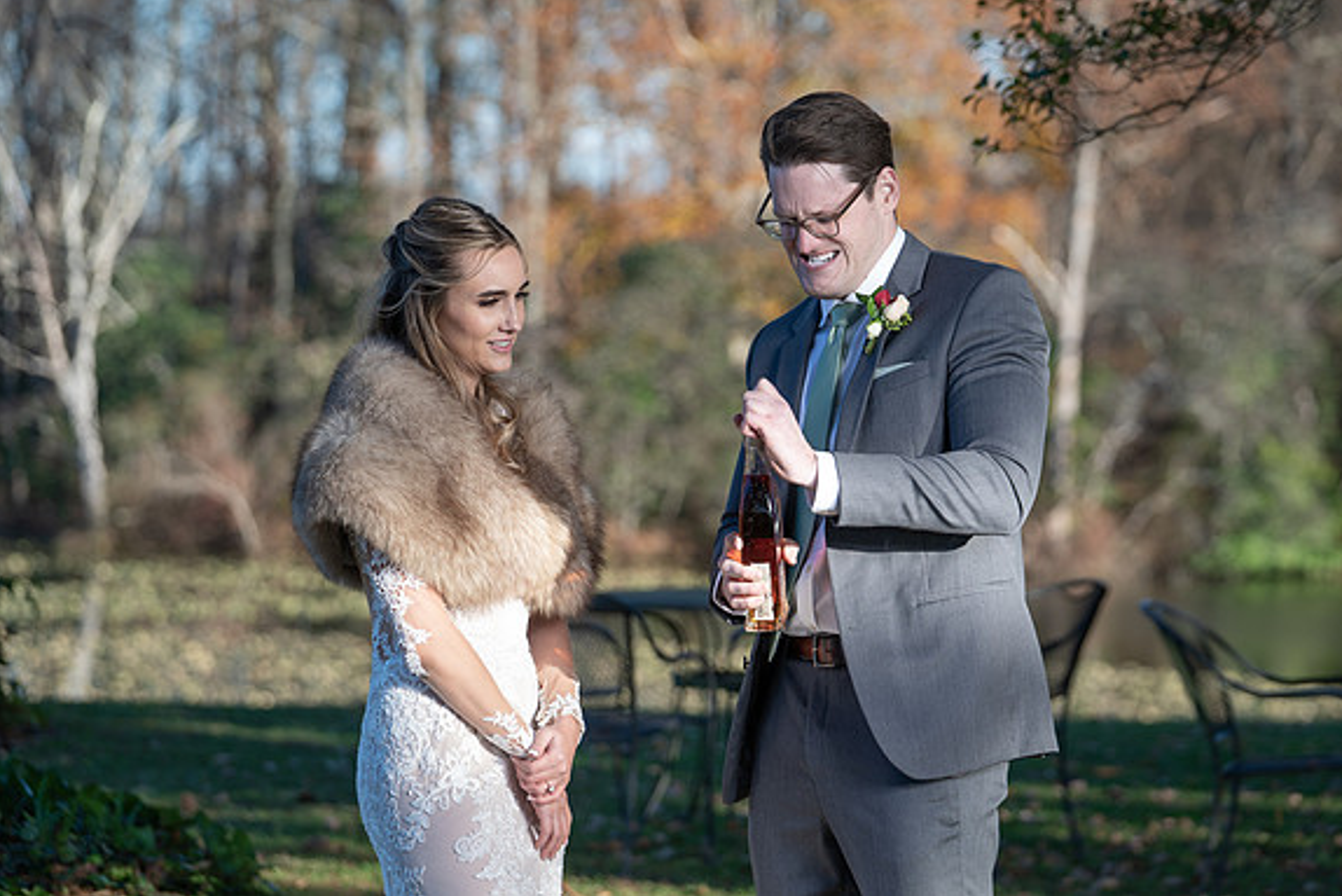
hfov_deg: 13.8
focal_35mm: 149
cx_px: 659
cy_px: 449
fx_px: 5555
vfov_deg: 9.2
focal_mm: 128
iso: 50
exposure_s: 1/250
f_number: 4
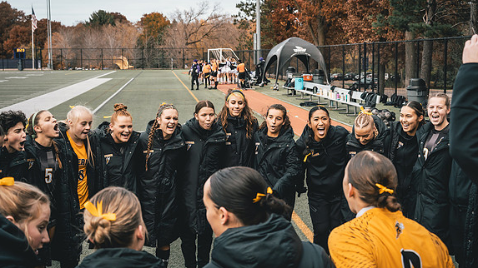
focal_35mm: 53
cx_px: 240
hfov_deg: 39.2
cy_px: 133
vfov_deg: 22.6
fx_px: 672
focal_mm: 50
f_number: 6.3
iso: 800
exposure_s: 1/1000
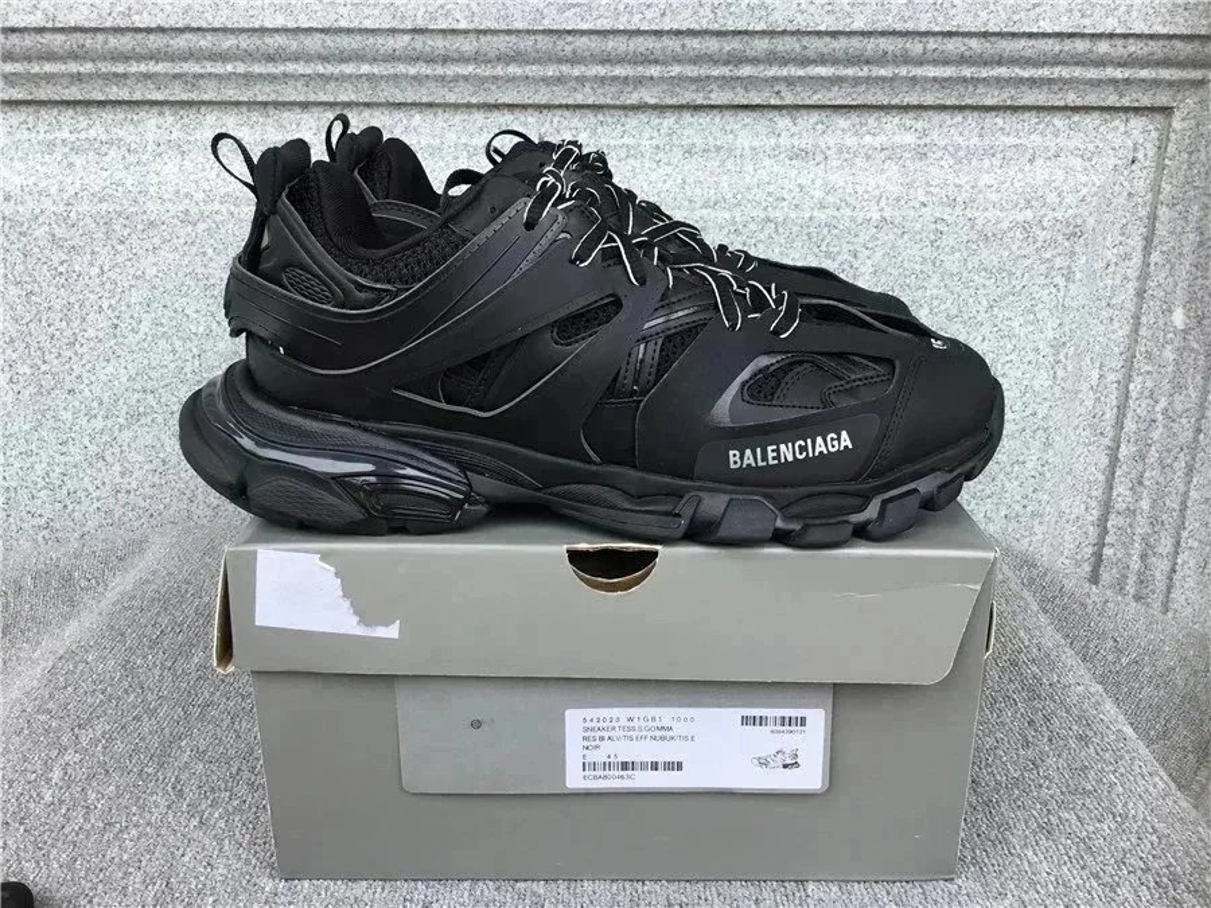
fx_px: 1084
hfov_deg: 58.4
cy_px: 454
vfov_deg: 45.4
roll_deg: +0.0
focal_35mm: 31
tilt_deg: -19.0
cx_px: 606
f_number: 2.4
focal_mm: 3.3
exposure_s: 1/247
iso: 25
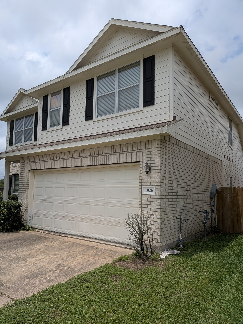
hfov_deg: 56.8
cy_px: 162
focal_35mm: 24
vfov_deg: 71.6
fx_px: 225
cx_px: 122
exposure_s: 1/3597
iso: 30
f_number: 1.7
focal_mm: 4.53
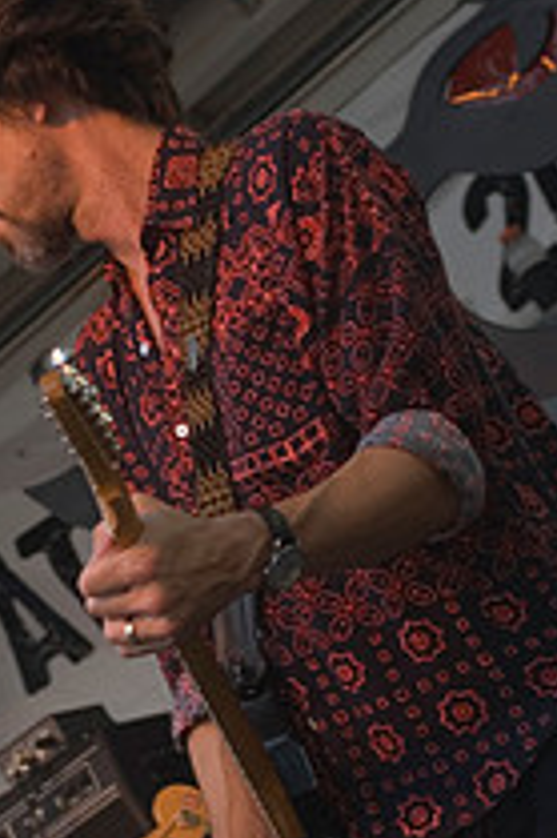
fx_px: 3603
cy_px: 714
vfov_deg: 13.2
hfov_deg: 8.8
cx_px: -18
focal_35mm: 155
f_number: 4
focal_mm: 48
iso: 200
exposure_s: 1/125
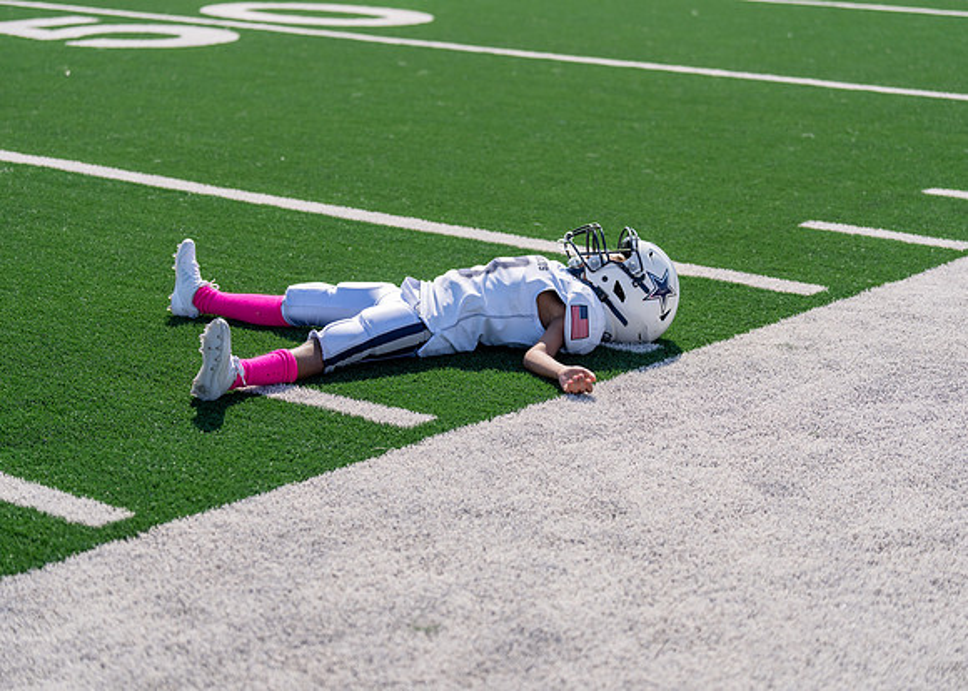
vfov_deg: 19.4
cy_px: 346
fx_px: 2016
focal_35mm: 73
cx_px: 484
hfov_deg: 27.0
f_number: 2.8
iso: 100
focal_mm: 70
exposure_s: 1/2000
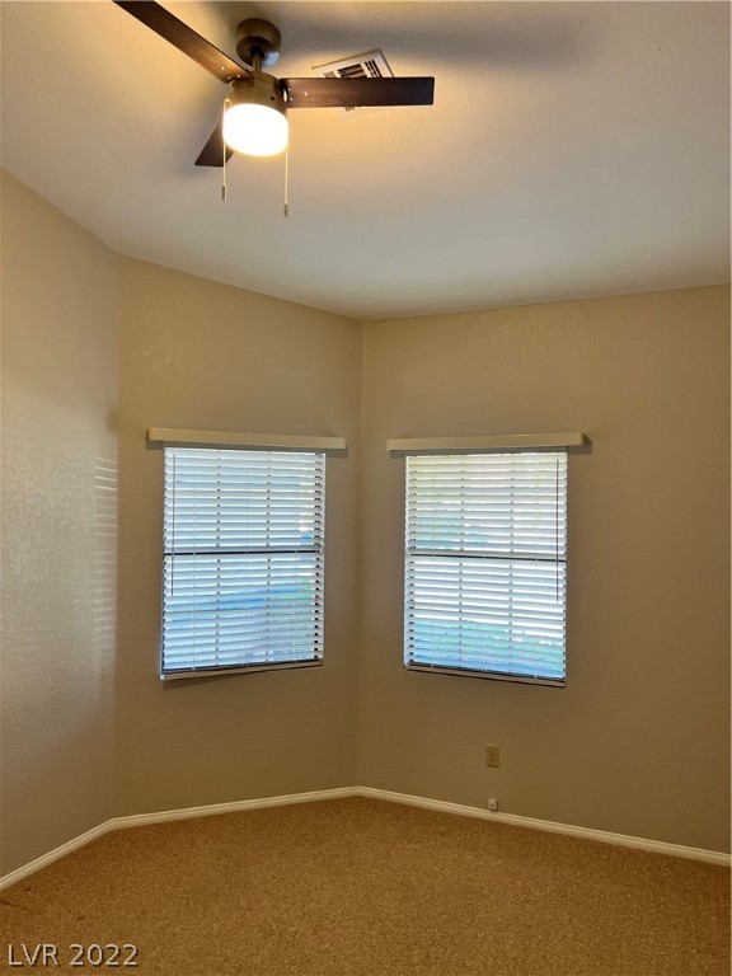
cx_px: 366
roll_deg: +0.8
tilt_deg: +0.5
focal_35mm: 26
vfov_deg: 67.3
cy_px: 488
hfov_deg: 53.1
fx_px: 733
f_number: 1.5
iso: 125
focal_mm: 5.7
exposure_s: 1/120
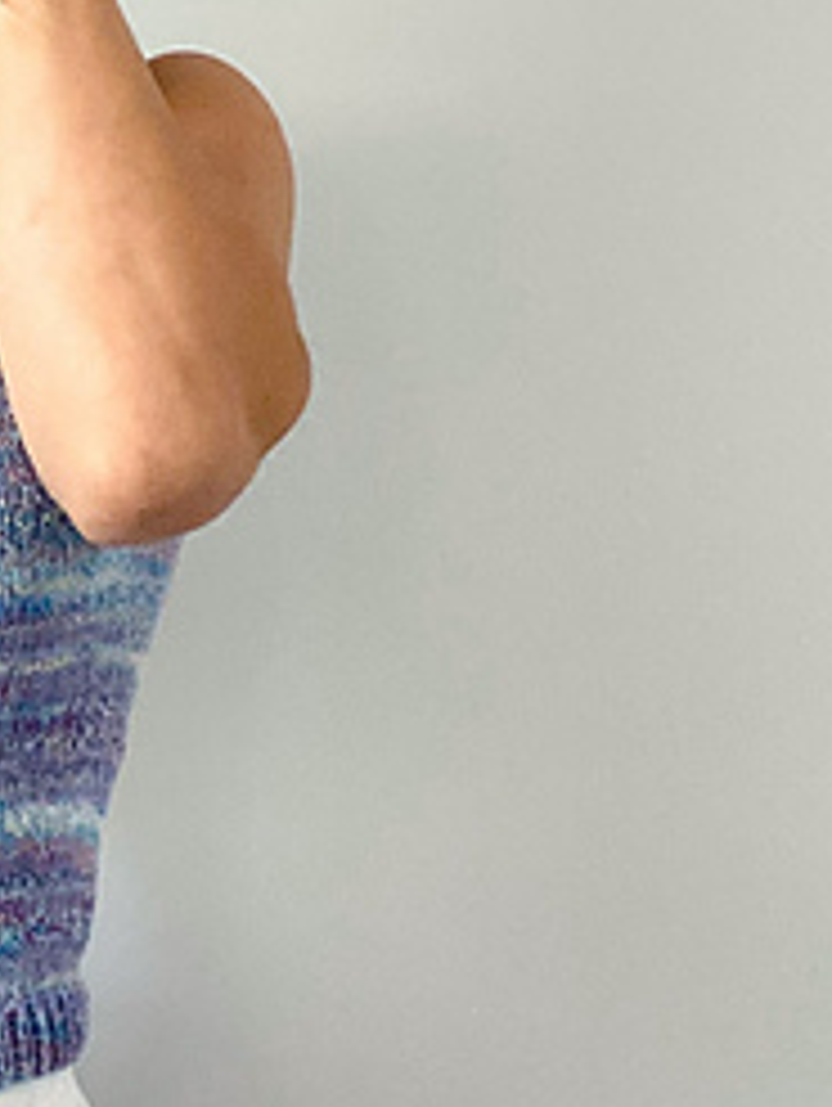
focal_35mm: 78
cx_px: -211
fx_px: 2495
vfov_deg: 24.8
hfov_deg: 17.8
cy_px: 324
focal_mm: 2.71
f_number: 2.2
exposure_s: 1/30
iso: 400
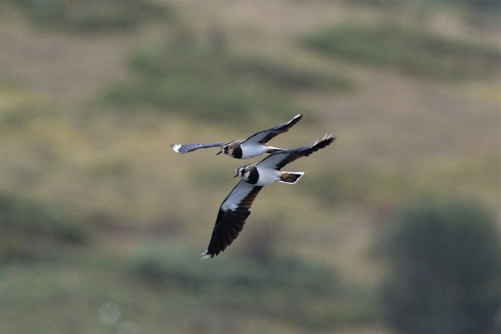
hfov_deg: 2.7
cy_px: 167
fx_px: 10437
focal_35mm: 750
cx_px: 250
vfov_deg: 1.8
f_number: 5.6
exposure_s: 1/1600
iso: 1100
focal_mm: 500
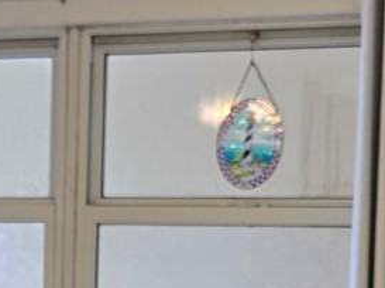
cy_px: 350
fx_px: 1499
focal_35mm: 135
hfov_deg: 14.3
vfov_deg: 10.8
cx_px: -42
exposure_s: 1/120
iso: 125
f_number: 1.8
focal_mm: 5.4
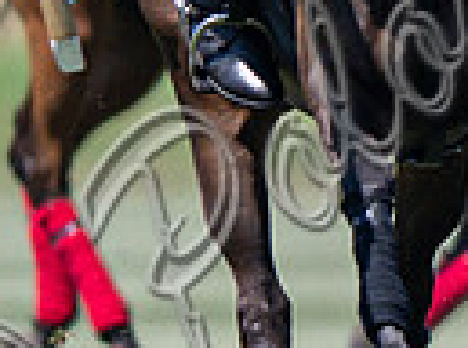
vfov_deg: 0.3
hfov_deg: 0.4
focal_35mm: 4745
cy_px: 174
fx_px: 63973
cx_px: 764
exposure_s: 1/3200
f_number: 2.8
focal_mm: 400
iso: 200
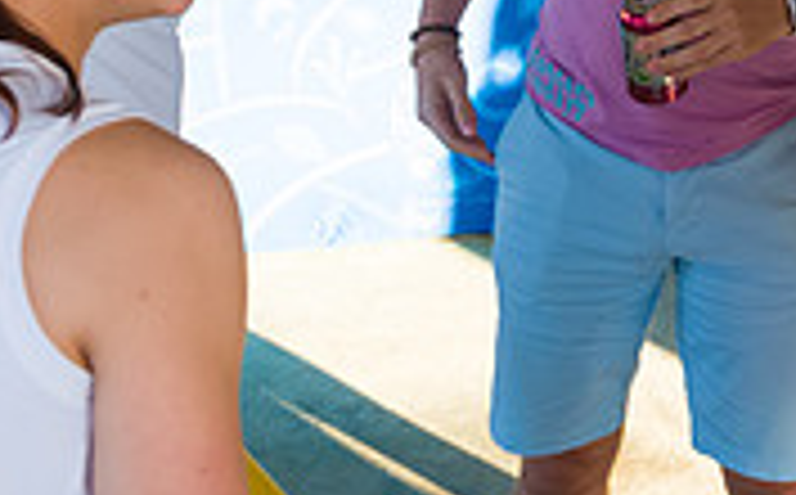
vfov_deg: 12.7
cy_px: -245
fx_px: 2101
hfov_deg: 20.9
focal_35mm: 97
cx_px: 751
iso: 640
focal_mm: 29
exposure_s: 1/250
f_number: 4
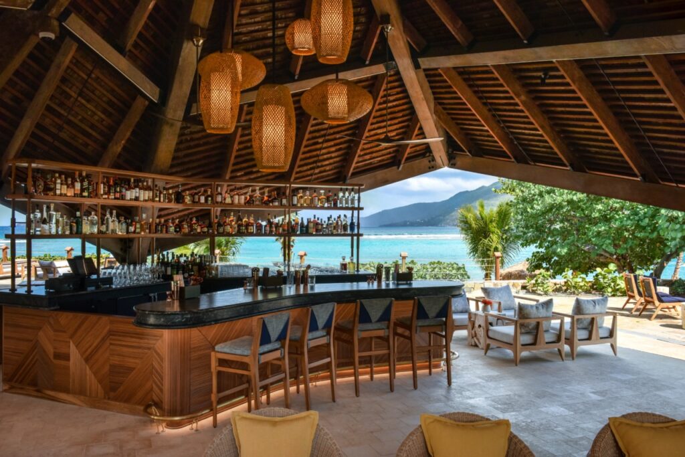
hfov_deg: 60.3
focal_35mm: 31
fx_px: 590
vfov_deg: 42.3
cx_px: 342
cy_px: 228
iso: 800
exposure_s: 1/200
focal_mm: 31
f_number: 14
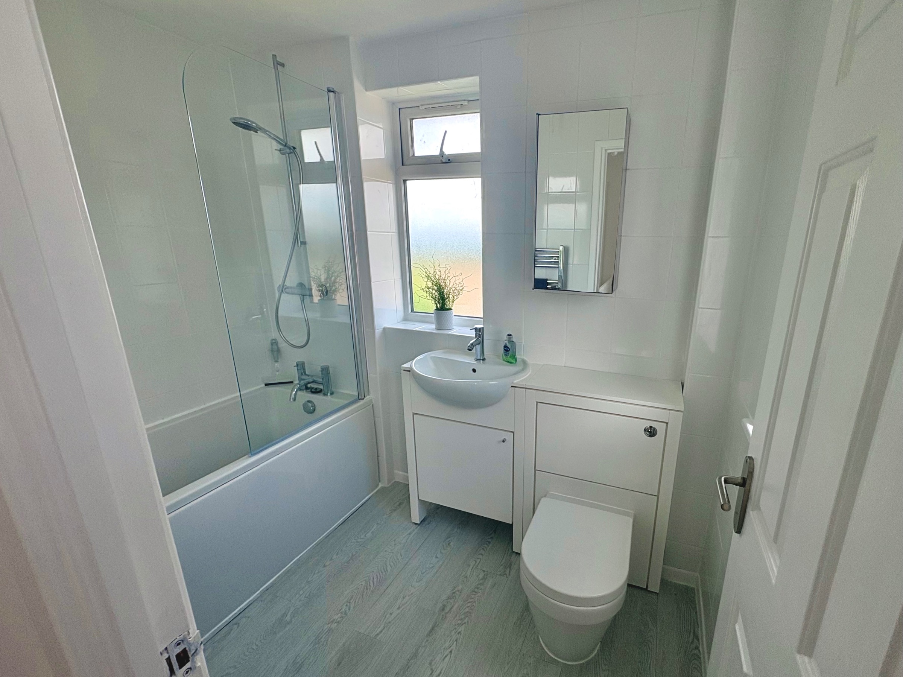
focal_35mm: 14
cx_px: 452
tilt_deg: -11.5
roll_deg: +2.2
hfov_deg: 102.1
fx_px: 365
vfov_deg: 85.7
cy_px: 338
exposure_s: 1/401
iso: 50
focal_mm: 2.22
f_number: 2.2
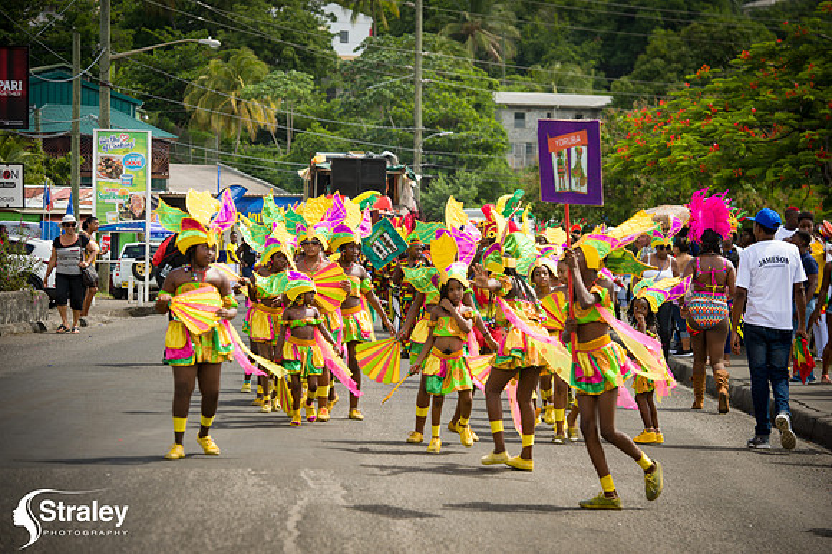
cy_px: 277
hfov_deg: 16.8
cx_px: 416
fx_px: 2818
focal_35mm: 122
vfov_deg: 11.2
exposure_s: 1/160
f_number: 6.3
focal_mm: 122
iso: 100
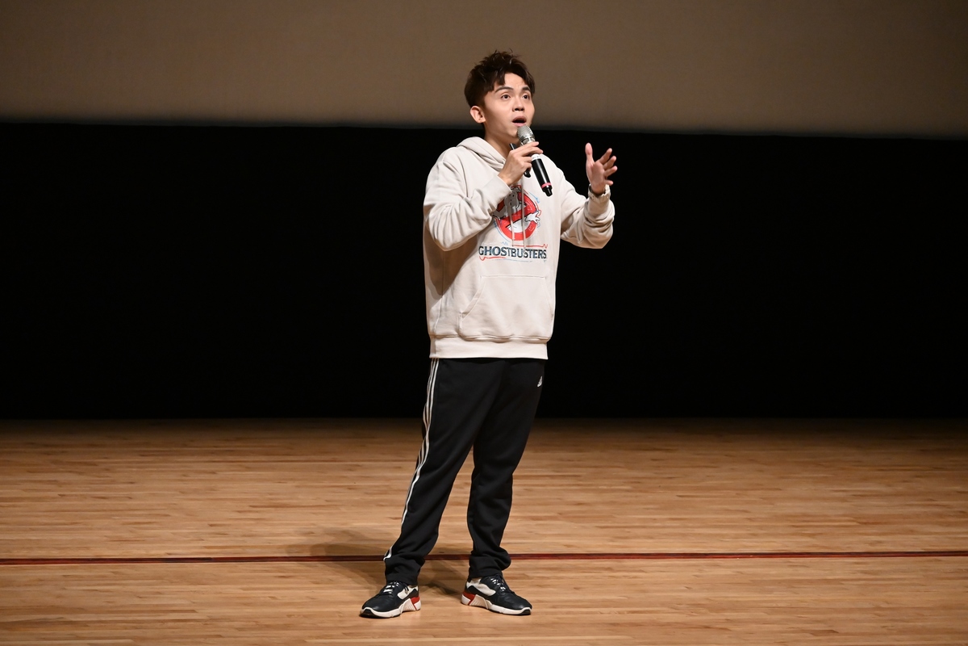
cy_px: 323
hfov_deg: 11.0
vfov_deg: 7.3
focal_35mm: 188
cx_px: 484
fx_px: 5041
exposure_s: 1/200
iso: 2500
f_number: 5.3
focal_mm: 125
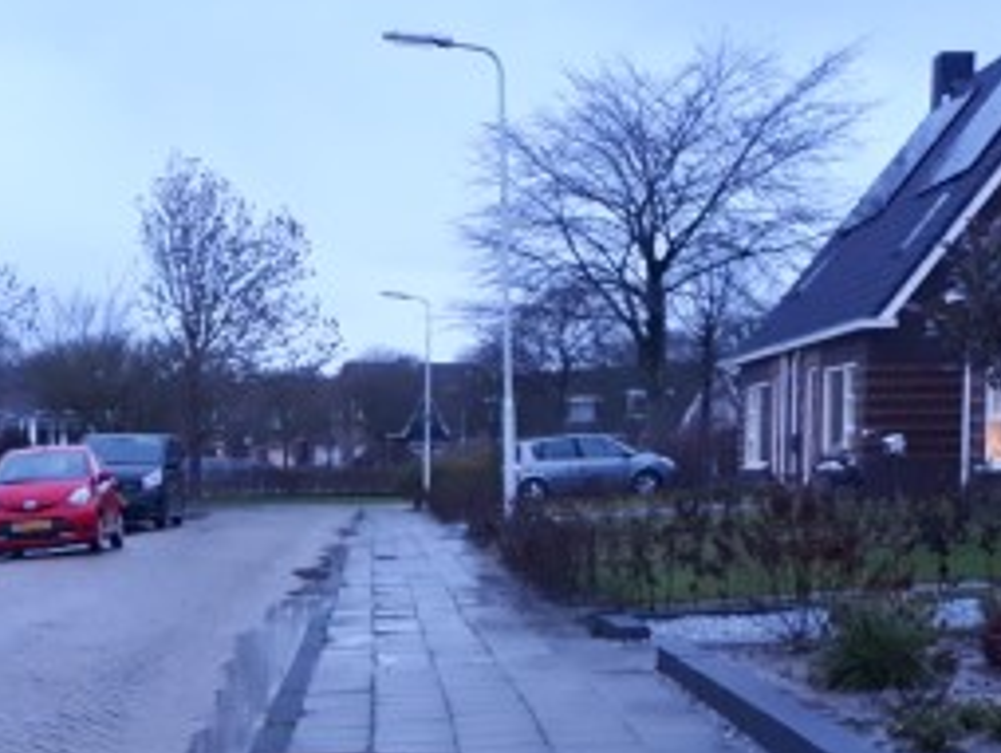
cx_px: 276
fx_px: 1968
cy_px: 650
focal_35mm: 68
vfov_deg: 21.3
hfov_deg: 28.2
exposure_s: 1/17
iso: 500
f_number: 1.9
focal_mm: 3.6
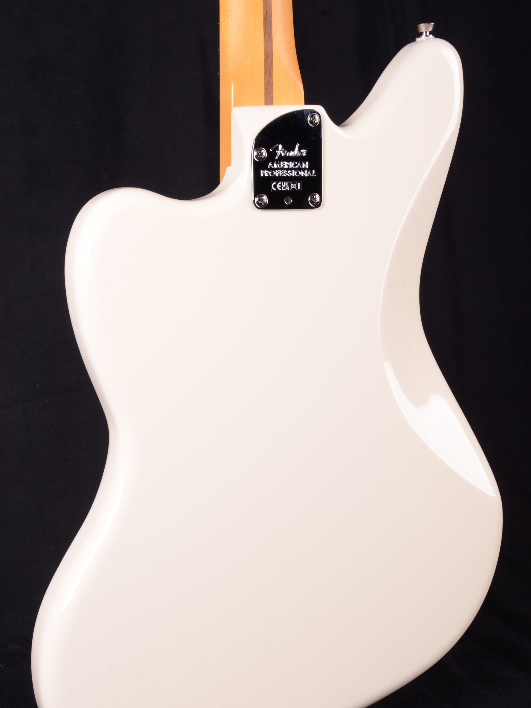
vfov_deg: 29.4
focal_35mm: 66
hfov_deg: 22.3
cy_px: 387
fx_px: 1350
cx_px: 267
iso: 200
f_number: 13
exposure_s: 1/200
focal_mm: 40
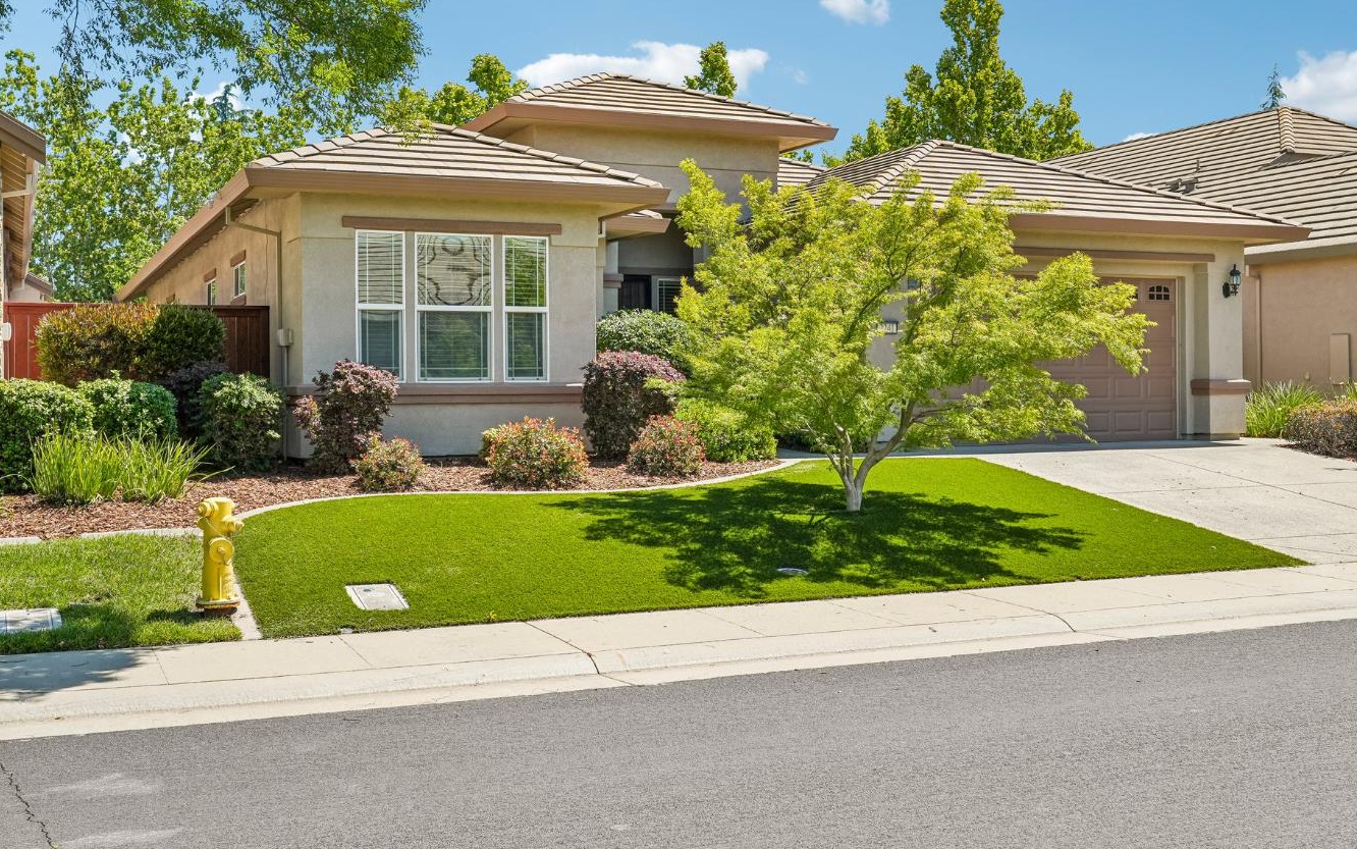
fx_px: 1443
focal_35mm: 39
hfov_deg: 50.4
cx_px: 676
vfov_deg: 32.7
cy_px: 373
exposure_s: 1/400
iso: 400
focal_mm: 34
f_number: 8
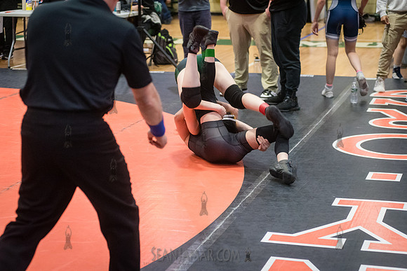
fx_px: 905
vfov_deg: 17.1
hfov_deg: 25.4
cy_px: 136
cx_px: 204
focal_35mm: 80
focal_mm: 80
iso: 8000
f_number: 3.5
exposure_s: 1/400
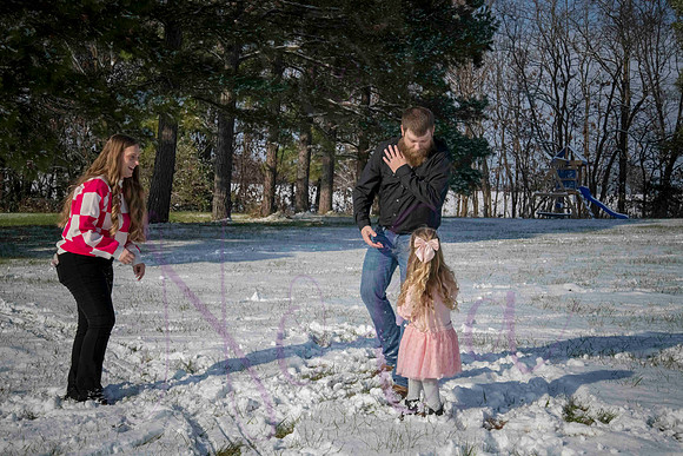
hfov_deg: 35.6
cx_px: 342
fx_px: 1063
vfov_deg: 24.2
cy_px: 228
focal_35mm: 56
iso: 800
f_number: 13
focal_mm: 56
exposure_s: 1/2000
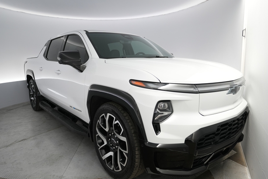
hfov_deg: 73.7
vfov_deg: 53.2
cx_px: 130
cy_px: 91
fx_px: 179
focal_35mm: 24
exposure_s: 1/60
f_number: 2.8
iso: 400
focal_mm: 23
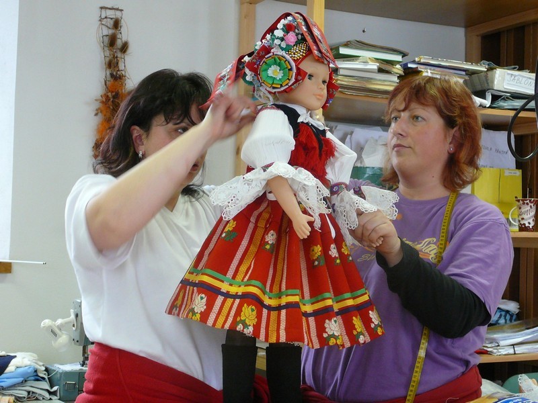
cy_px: 202
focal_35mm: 65
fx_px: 1010
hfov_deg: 29.8
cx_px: 269
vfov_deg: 22.6
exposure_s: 1/20
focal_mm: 9.7
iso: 200
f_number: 3.6
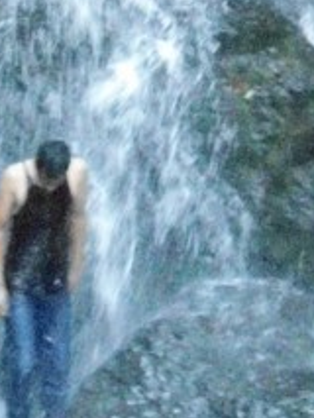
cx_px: 298
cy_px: -190
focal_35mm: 122
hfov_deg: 12.1
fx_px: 1474
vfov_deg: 15.1
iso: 1600
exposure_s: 1/60
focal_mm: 4.7
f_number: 2.8
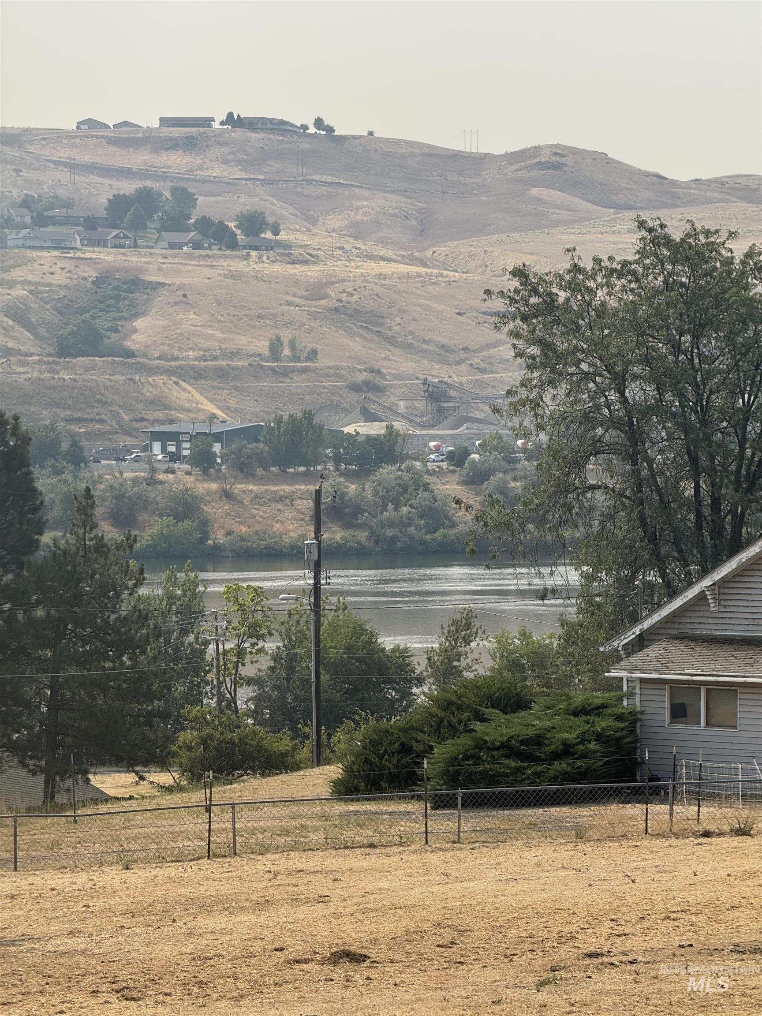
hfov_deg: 12.3
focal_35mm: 120
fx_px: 3522
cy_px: 508
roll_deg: -0.2
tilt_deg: -0.2
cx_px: 381
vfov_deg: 16.4
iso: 50
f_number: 2.8
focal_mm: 15.66
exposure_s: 1/1577
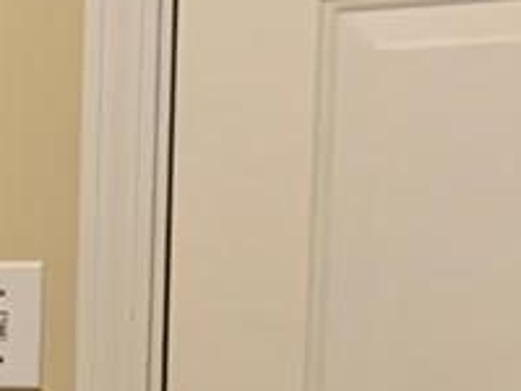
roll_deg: +3.4
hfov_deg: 9.5
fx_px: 2498
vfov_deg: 8.7
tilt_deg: -10.6
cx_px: -1008
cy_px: 633
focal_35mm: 166
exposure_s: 1/60
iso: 250
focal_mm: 4.25
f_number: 1.8
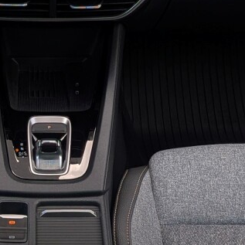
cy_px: -64
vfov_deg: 15.6
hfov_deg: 16.1
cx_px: 36
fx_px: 857
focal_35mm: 107
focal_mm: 4.53
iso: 30
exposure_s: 1/225
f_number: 1.7
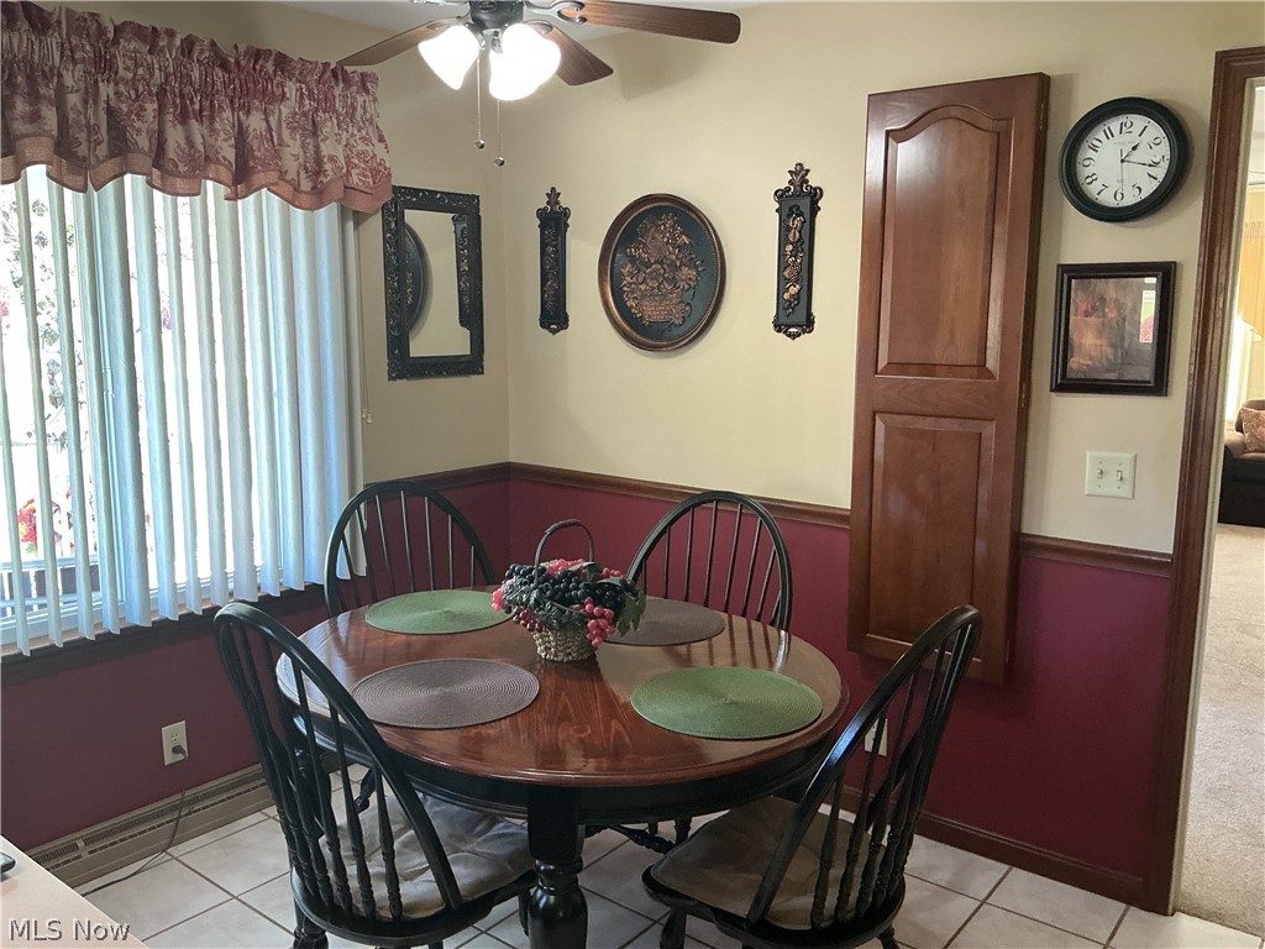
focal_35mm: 29
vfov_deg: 48.2
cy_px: 474
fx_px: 1060
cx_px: 632
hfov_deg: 61.7
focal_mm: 3
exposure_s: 1/60
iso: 160
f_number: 1.8
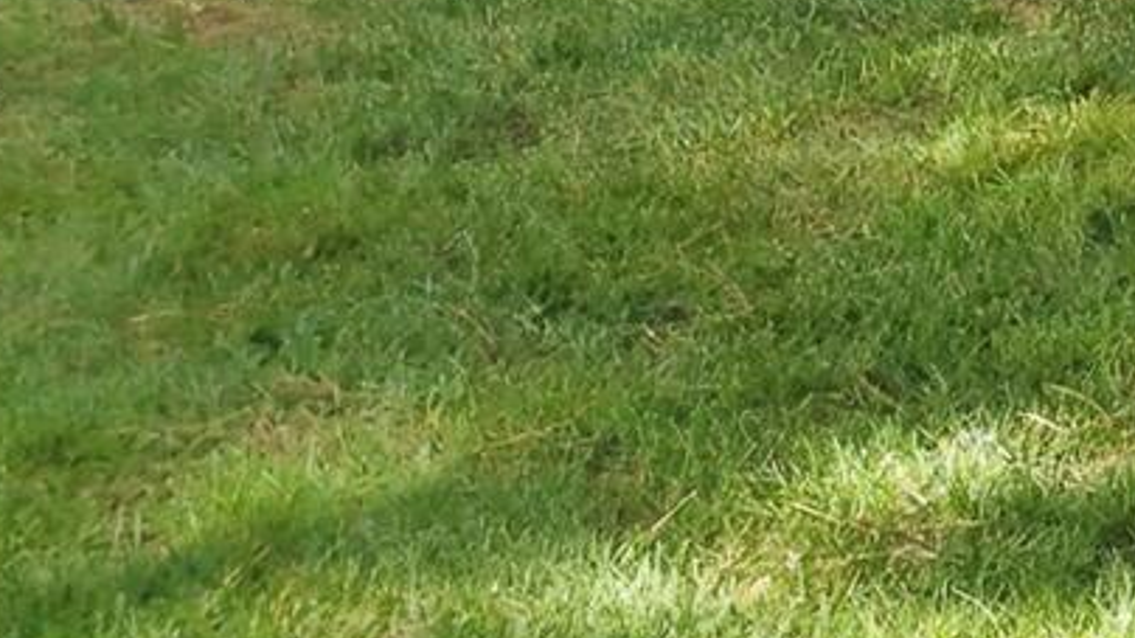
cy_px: -1557
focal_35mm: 194
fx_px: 5837
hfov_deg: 8.1
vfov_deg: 5.7
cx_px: 4127
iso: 100
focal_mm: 8.7
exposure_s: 1/500
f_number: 1.8
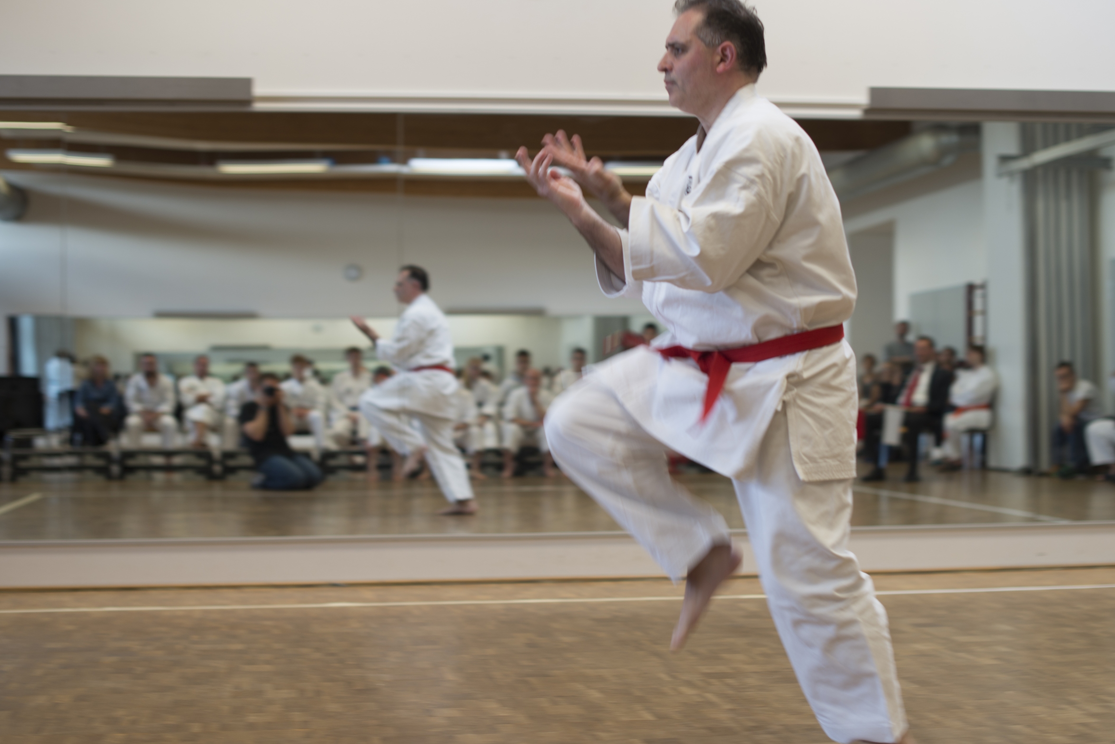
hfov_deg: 31.4
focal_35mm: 64
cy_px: 363
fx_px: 1983
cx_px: 580
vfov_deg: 21.3
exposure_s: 1/50
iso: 100
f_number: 2.5
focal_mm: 50
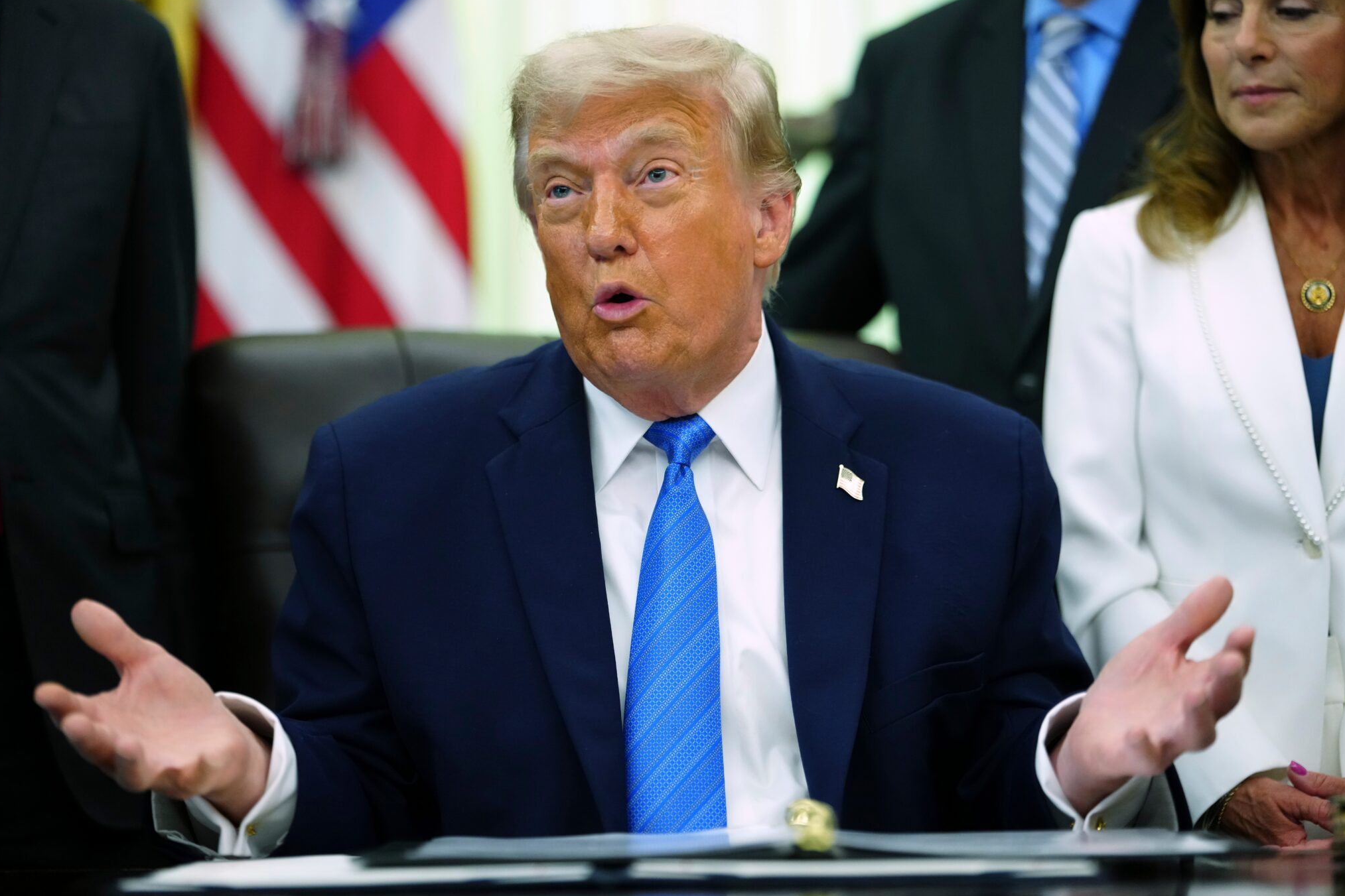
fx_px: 3623
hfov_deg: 21.0
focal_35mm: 97
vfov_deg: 14.1
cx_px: 672
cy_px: 448
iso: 3200
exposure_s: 1/320
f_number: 2
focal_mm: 96
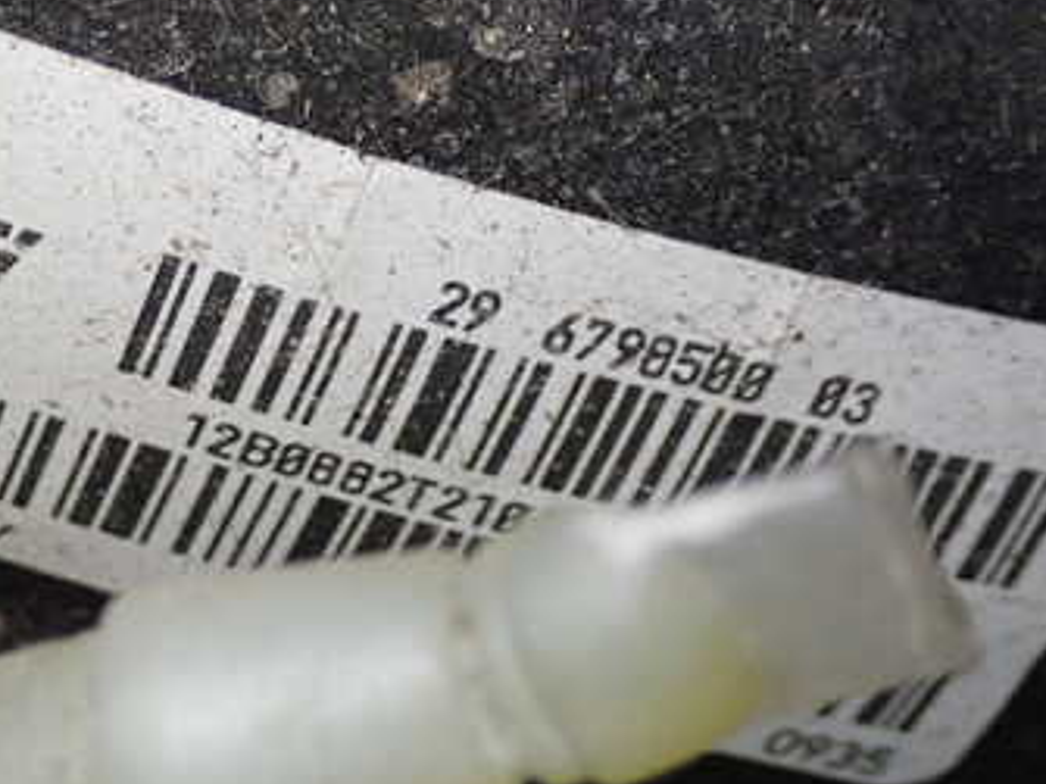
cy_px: 228
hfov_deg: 18.8
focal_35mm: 104
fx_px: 3141
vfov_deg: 14.2
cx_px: 300
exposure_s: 1/60
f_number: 3.5
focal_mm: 10.35
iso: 640
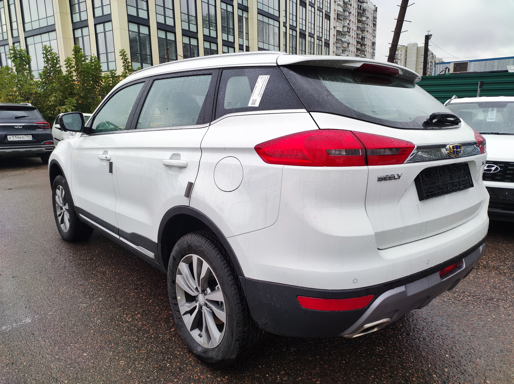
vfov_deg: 74.6
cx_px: 257
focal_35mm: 17
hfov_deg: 91.1
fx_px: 252
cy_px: 192
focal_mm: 4.74
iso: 98
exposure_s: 1/120
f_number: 1.79
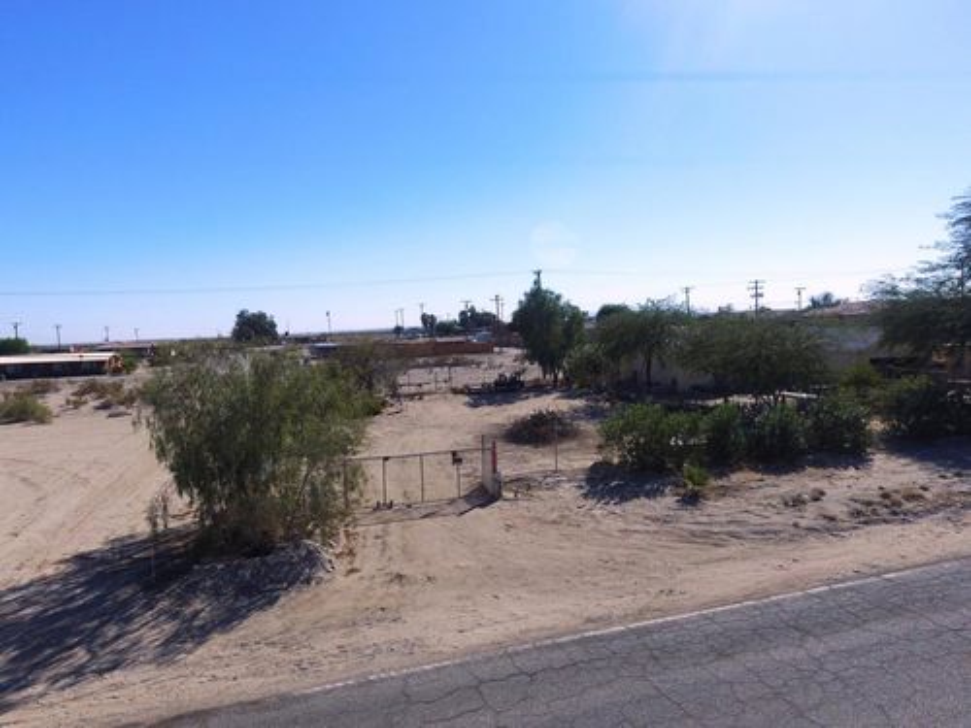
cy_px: 364
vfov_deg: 66.0
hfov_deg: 81.7
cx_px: 486
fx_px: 561
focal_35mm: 20
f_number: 2.8
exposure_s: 1/1515
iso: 100
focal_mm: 3.61
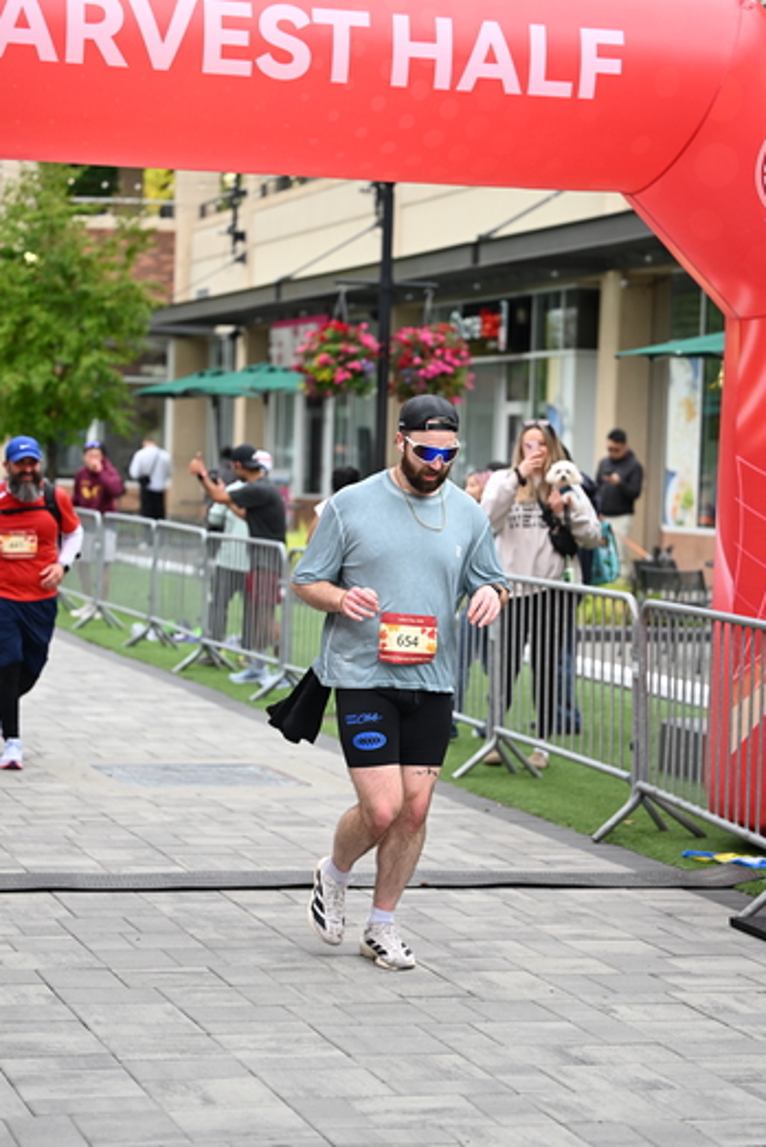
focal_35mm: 83
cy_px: 555
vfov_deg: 24.5
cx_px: 398
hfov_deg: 16.5
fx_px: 2647
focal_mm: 79
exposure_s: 1/2000
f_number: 2.8
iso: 640
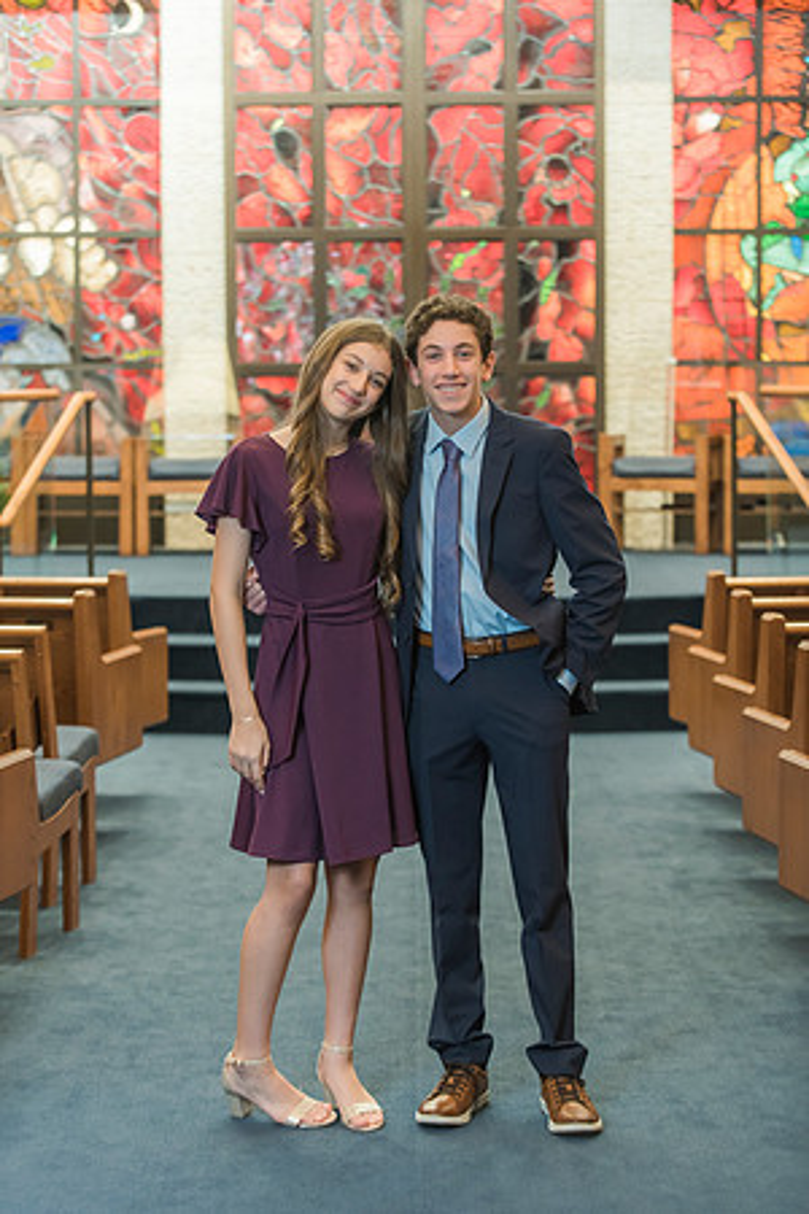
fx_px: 3034
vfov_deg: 22.6
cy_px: 607
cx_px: 404
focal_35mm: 90
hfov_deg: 15.2
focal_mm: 90
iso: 1600
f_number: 3.5
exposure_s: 1/100
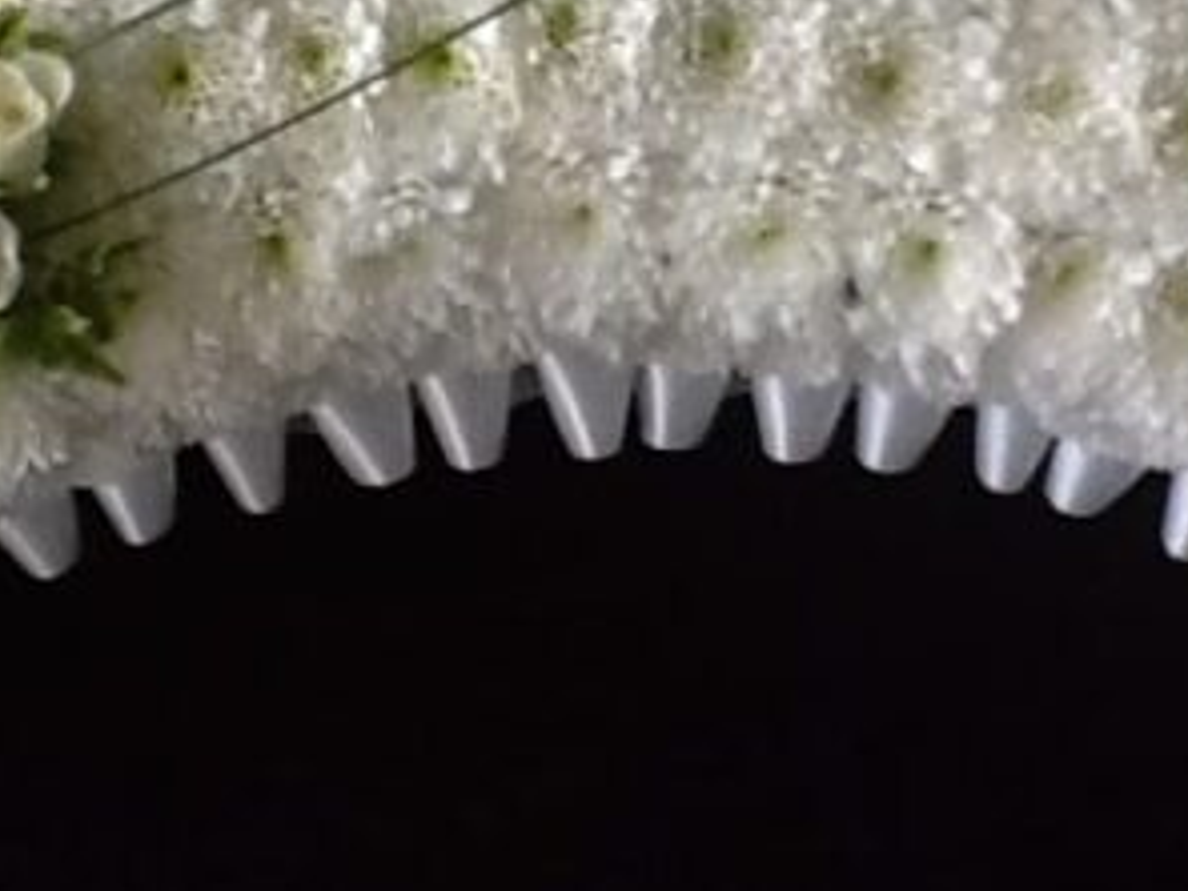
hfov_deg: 17.3
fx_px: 3912
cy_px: -16
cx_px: 670
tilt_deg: -83.2
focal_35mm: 114
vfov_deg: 12.8
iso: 40
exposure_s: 1/30
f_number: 2.4
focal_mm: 2.03
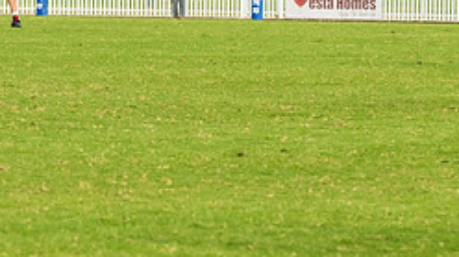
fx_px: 4949
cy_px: -15
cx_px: -3
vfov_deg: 3.0
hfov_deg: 5.3
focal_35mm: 407
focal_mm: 150
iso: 1000
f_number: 9
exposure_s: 1/1250
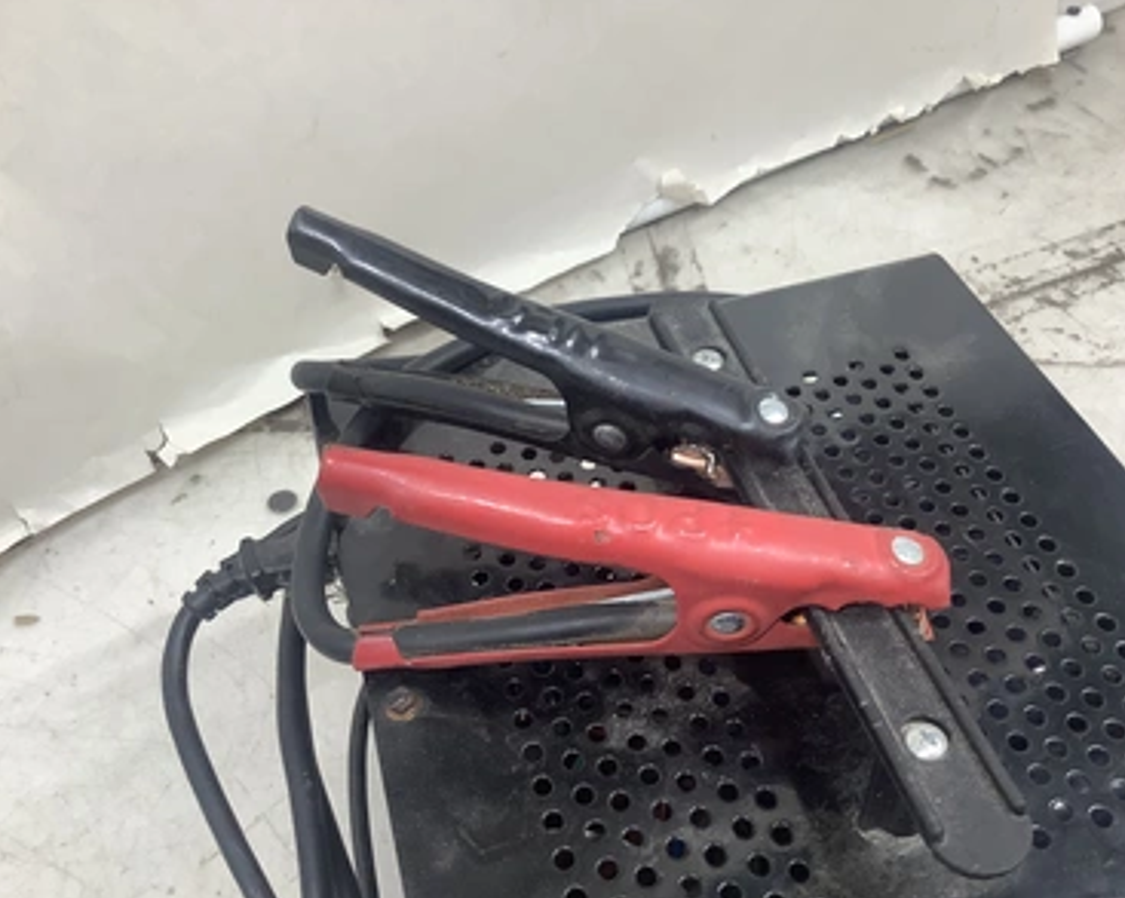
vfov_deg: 44.5
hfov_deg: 54.3
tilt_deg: -48.4
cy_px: 451
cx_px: 576
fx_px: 1098
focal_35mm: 33
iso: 64
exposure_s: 1/60
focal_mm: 3.3
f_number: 2.4
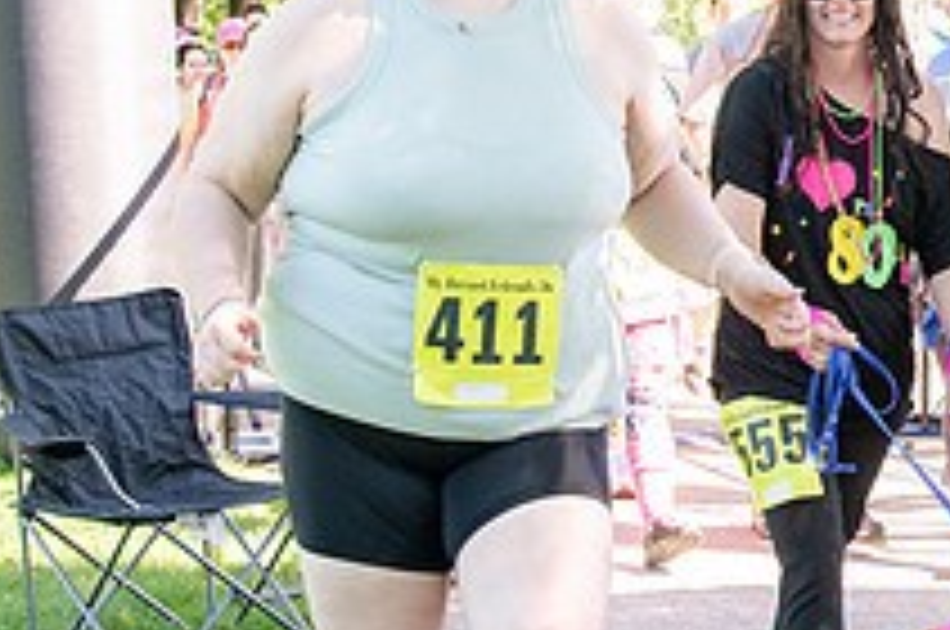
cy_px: 90
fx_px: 2608
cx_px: 1063
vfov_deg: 13.7
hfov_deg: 19.7
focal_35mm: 99
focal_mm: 24
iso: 500
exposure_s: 1/400
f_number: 3.5
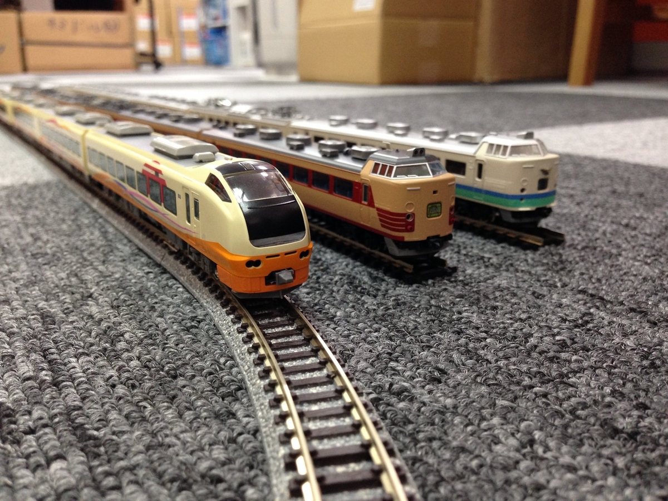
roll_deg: +0.6
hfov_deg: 55.4
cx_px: 334
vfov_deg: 42.9
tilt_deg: -16.5
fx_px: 637
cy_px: 250
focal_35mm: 33
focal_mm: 4.12
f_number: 2.4
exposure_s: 1/20
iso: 160
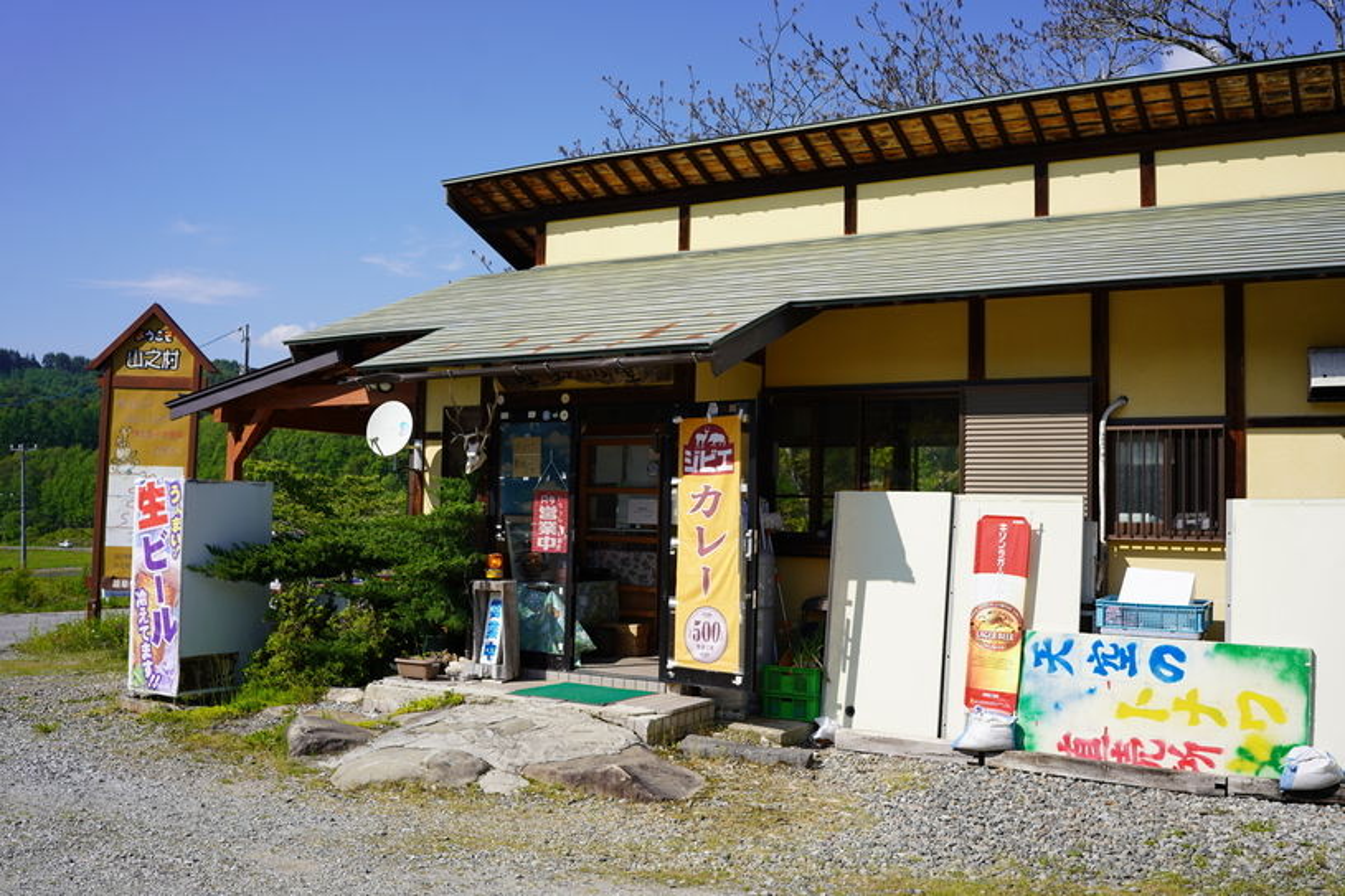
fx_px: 1307
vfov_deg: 37.8
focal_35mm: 35
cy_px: 448
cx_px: 672
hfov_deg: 54.4
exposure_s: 1/640
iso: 100
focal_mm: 35
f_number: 5.6
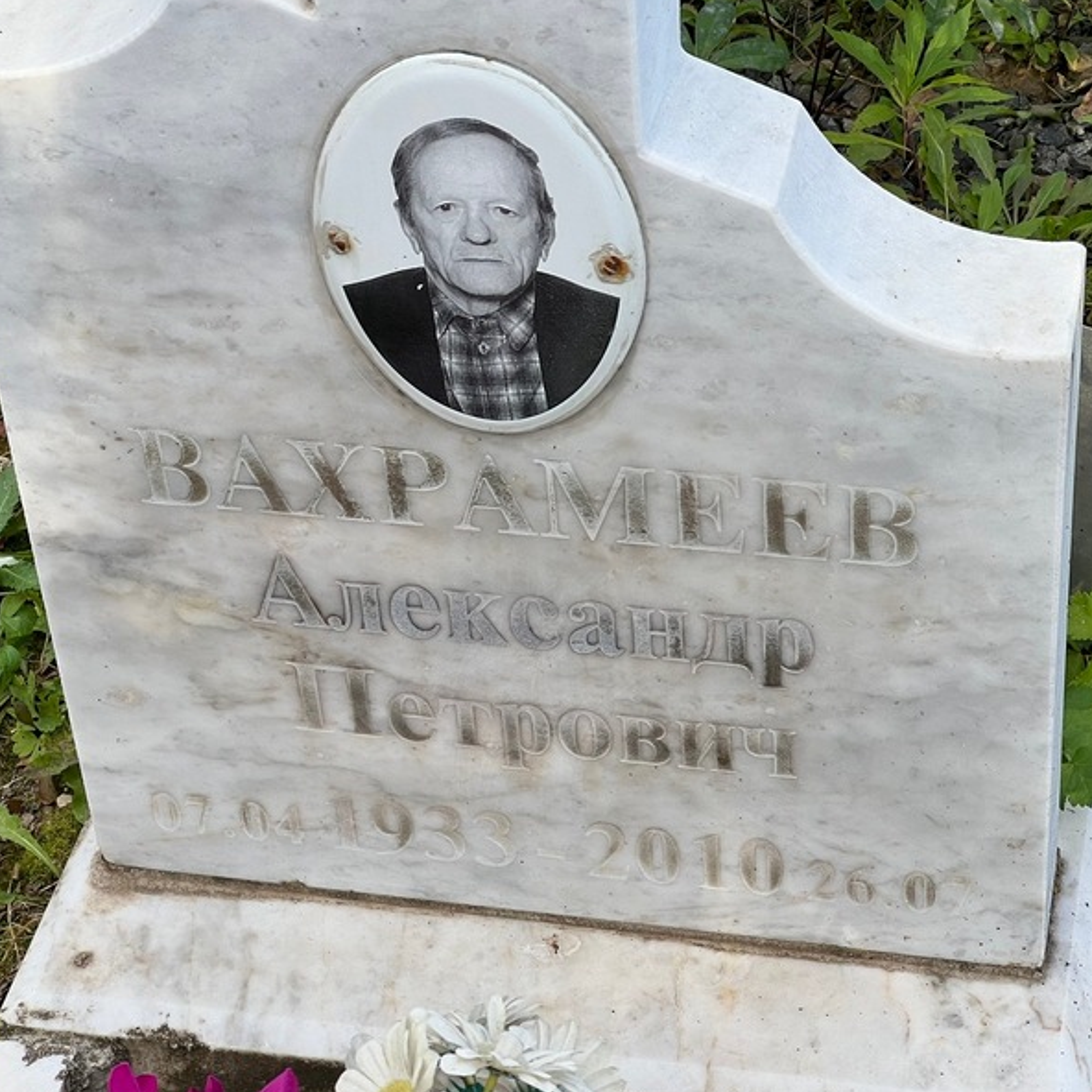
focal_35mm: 92
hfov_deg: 18.9
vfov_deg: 18.9
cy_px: 548
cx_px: 483
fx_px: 3284
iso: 32
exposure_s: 1/142
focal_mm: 9
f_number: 2.8
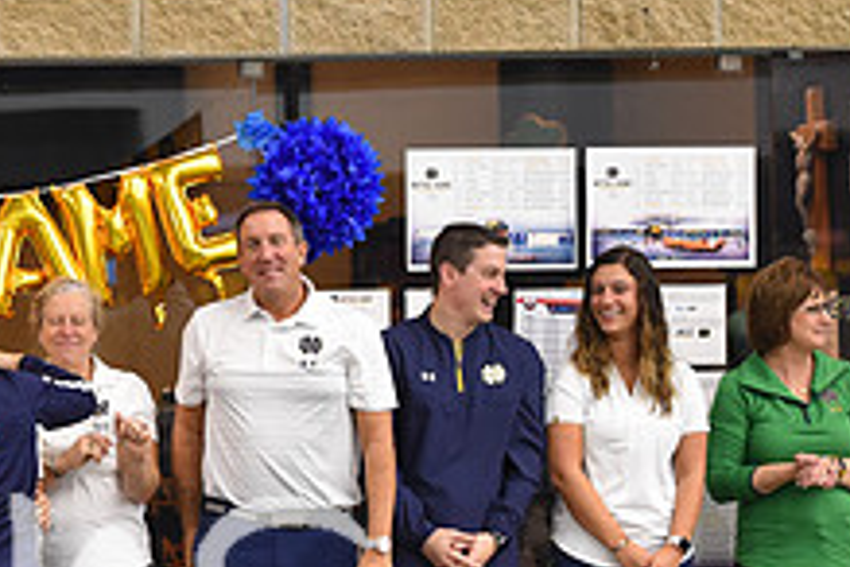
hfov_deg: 7.4
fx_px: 6563
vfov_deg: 4.9
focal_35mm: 278
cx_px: 109
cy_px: 511
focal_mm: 105
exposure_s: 1/500
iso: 2200
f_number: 2.8
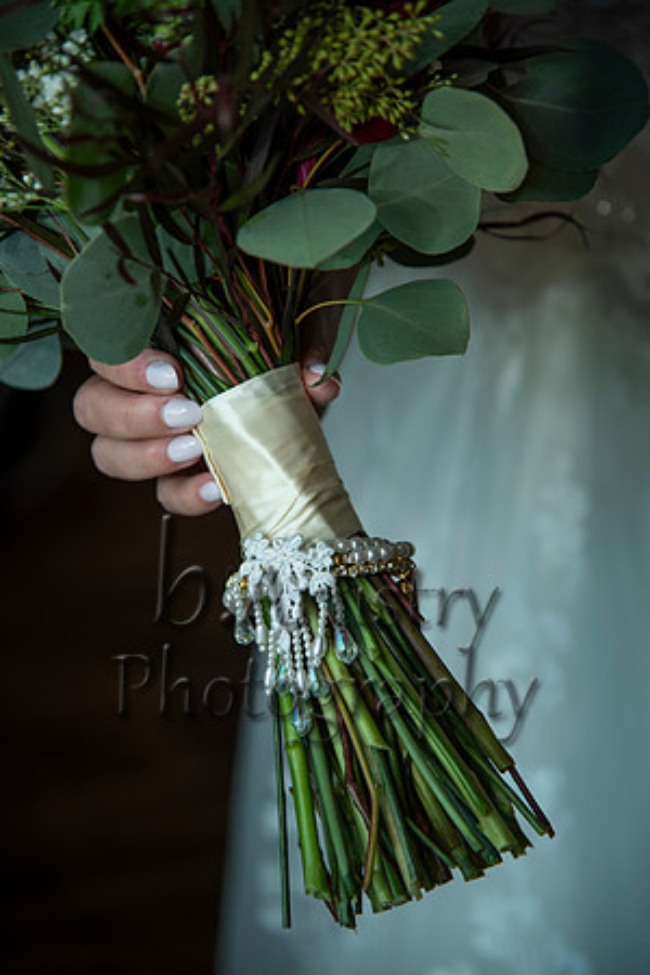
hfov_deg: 11.4
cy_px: 488
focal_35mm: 120
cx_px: 325
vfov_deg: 17.1
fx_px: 3250
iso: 160
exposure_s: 1/320
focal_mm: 120
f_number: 4
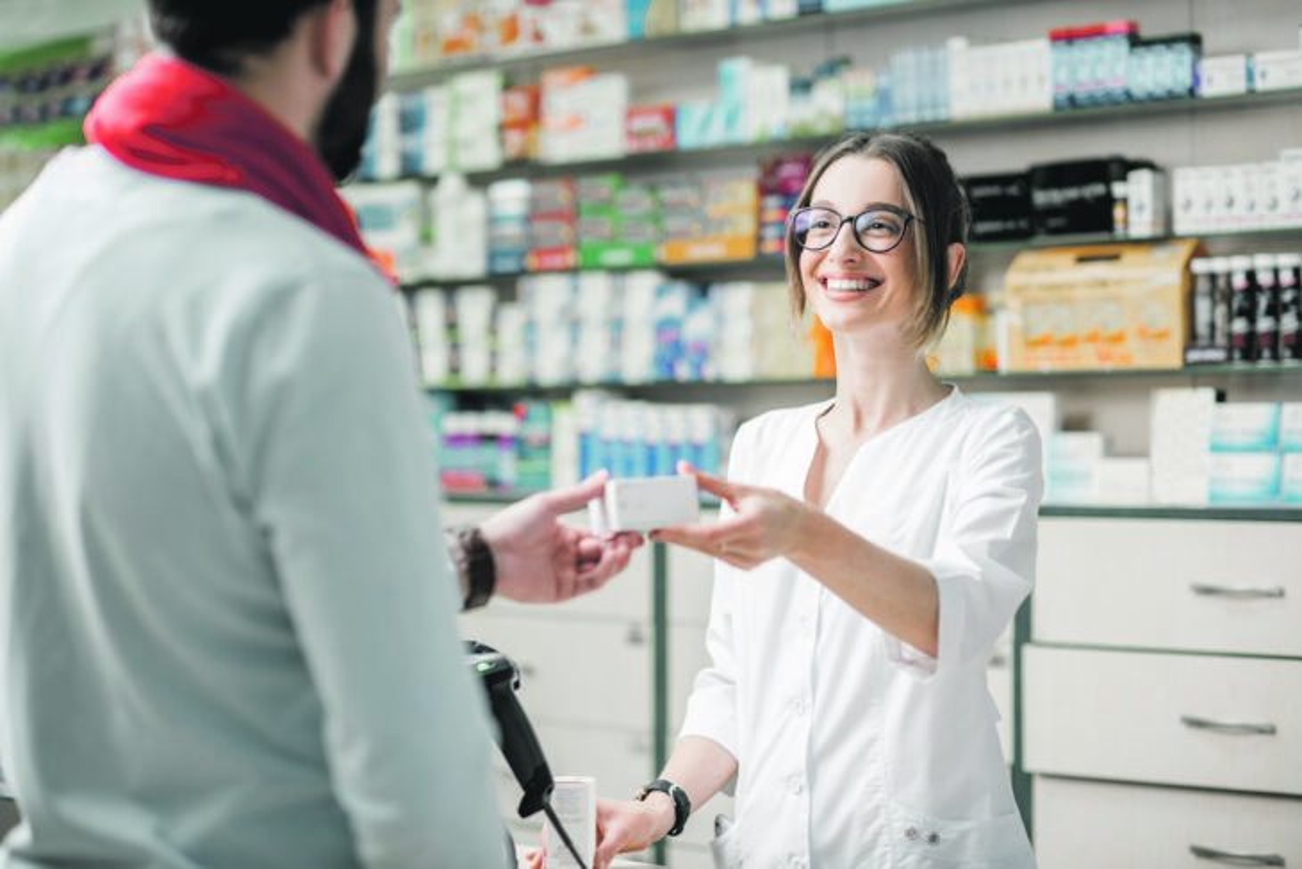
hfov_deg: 23.9
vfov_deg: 16.1
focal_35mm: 85
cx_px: 651
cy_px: 434
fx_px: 3075
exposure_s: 1/160
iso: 320
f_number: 2.2
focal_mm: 85
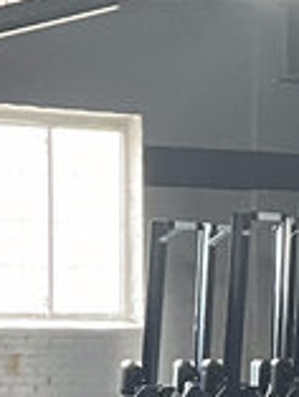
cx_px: 109
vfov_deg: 11.0
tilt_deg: -0.4
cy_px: 454
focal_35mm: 177
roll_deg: +0.8
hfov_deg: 8.4
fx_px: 2036
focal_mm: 5.1
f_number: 1.6
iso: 250
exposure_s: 1/60
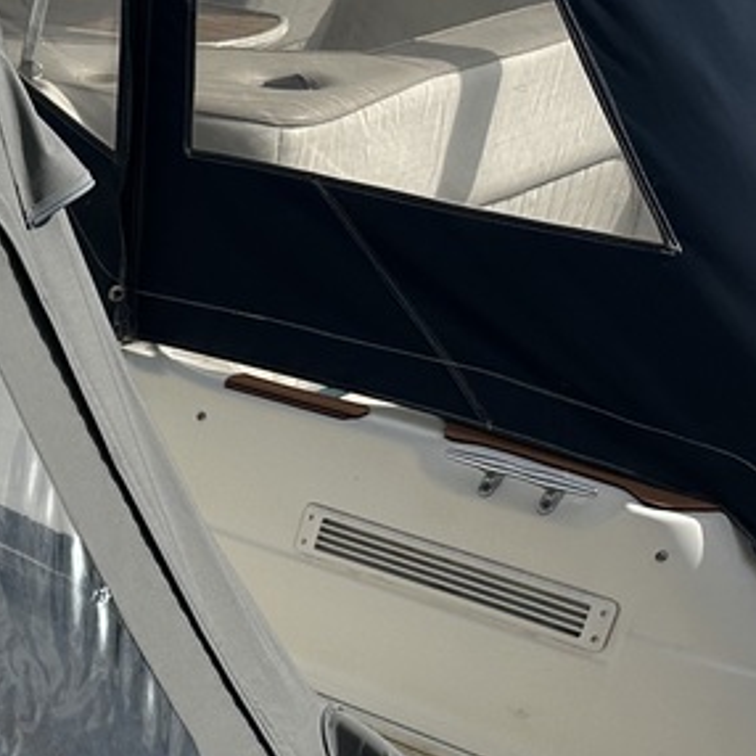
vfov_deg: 18.2
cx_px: -674
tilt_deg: -32.6
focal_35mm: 89
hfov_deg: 16.0
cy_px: 975
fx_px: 2199
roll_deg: +3.8
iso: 80
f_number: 1.78
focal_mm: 6.86
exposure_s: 1/10753
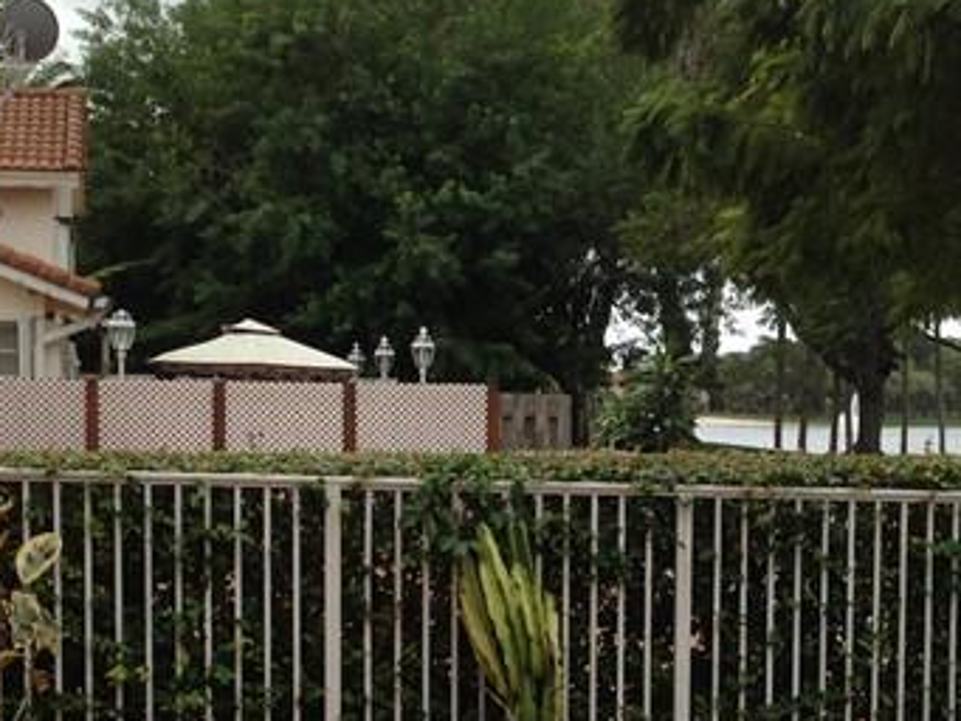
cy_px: 642
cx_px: 781
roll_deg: +0.5
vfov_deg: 14.8
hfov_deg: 19.6
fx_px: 2749
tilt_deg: -7.6
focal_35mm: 99
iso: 50
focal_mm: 4.12
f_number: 2.4
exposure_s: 1/645
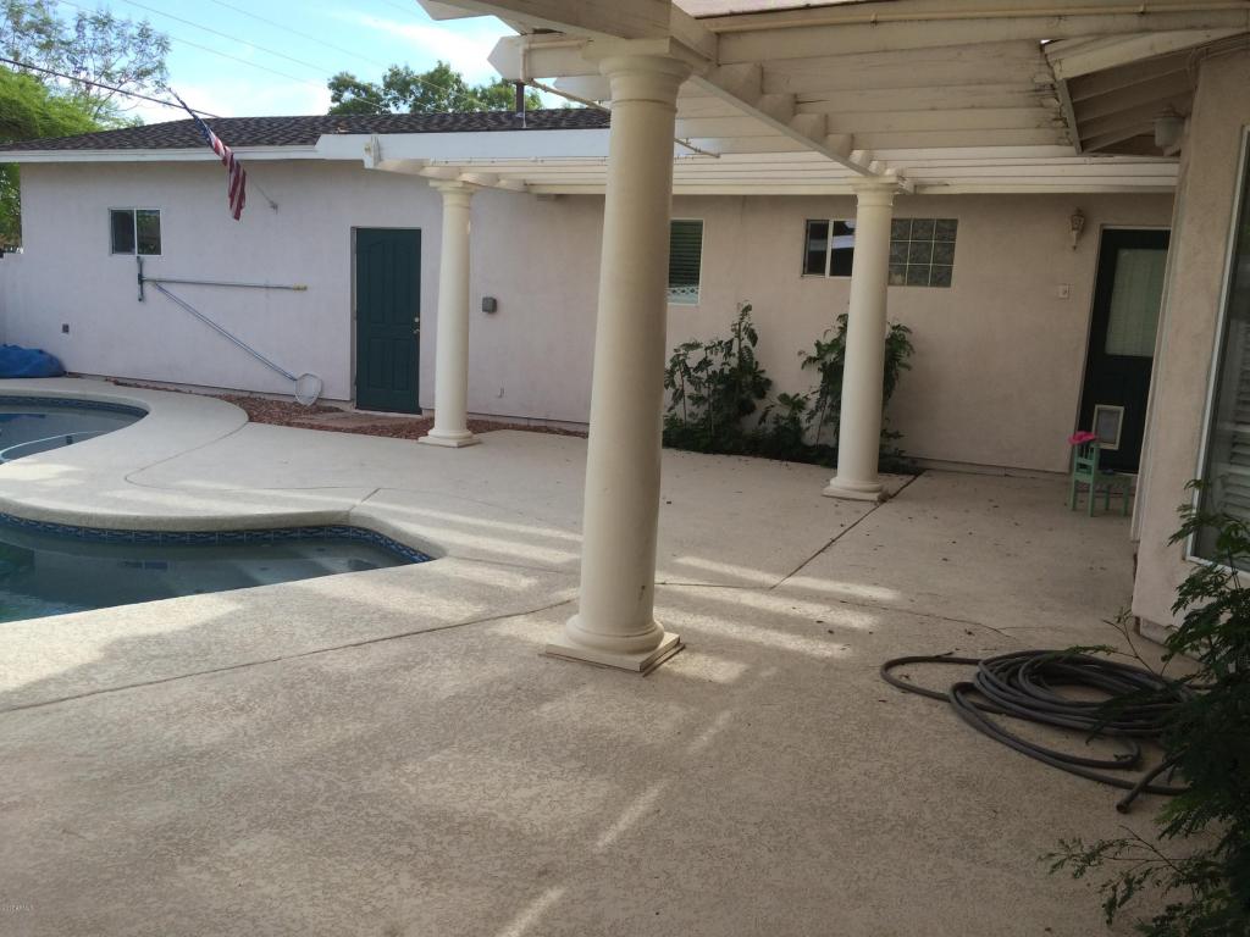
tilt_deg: -12.1
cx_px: 625
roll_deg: -0.7
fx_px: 1047
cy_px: 468
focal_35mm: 29
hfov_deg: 61.7
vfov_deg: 48.2
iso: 32
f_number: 2.2
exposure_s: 1/789
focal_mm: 4.15
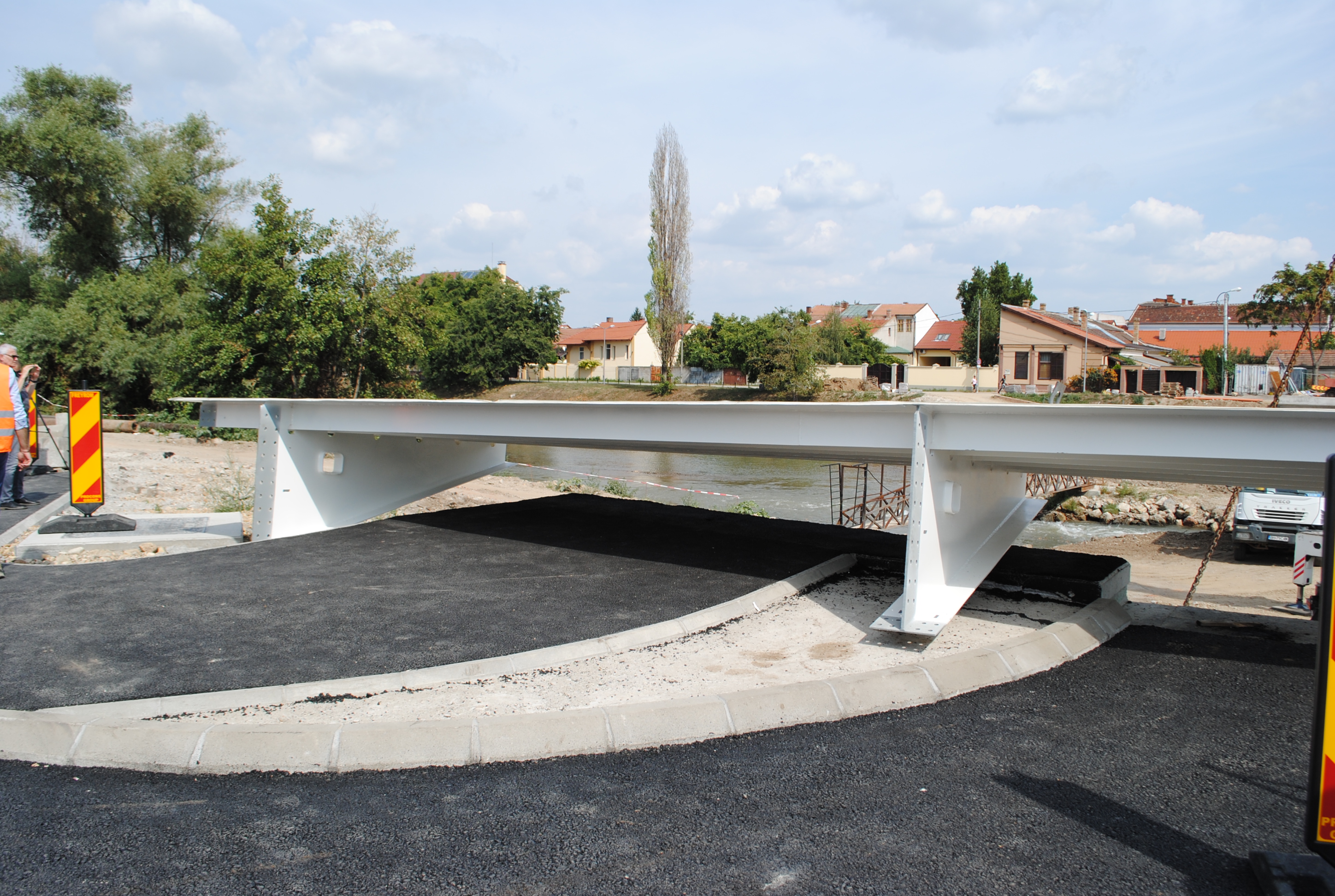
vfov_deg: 48.1
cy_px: 448
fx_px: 1003
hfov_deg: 67.3
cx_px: 668
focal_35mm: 27
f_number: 8
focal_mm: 18
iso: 100
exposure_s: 1/250
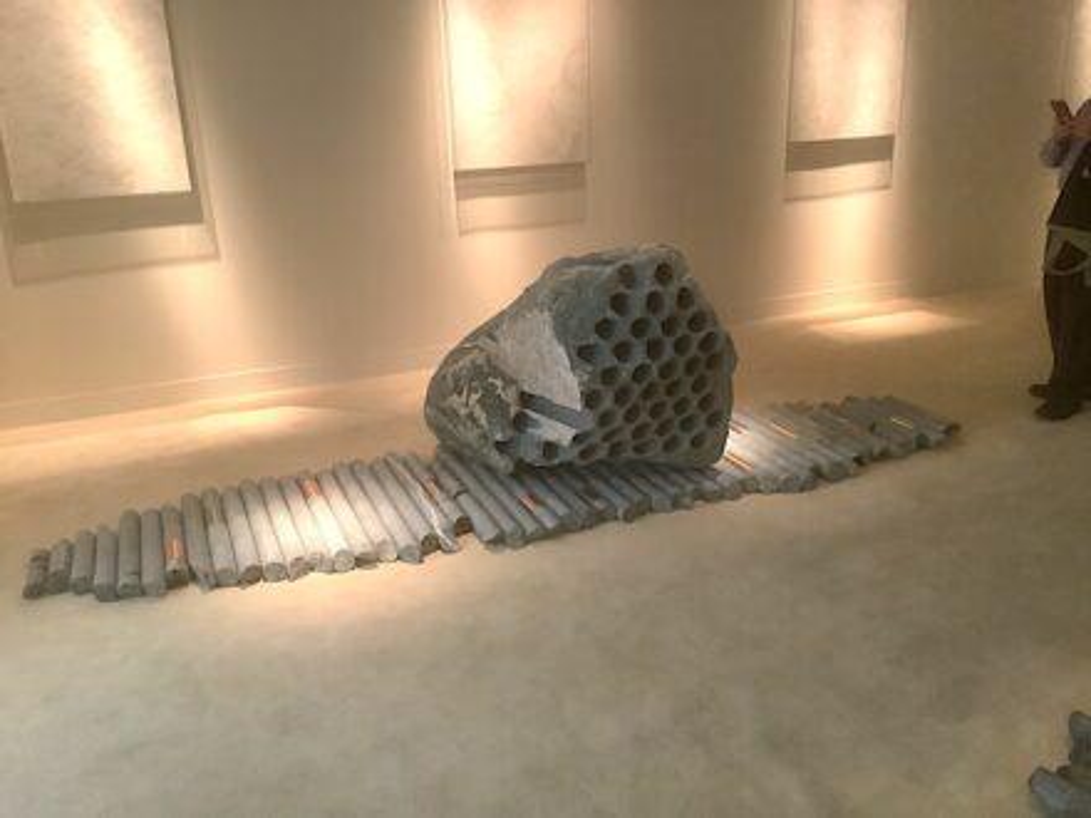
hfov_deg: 58.4
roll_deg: +1.3
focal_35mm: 31
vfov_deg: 45.4
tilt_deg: -19.6
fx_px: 977
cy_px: 409
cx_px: 546
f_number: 2.4
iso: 320
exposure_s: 1/33
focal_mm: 3.3
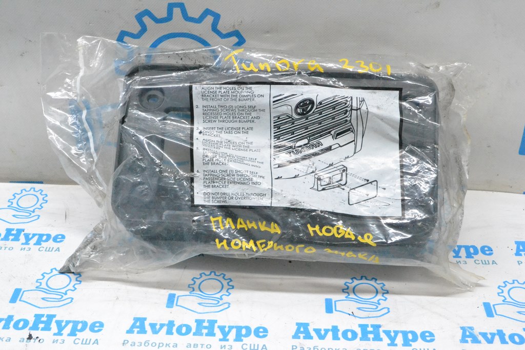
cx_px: 262
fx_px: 700
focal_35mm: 48
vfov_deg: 28.1
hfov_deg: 41.1
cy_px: 175
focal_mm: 32
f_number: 10
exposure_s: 1/160
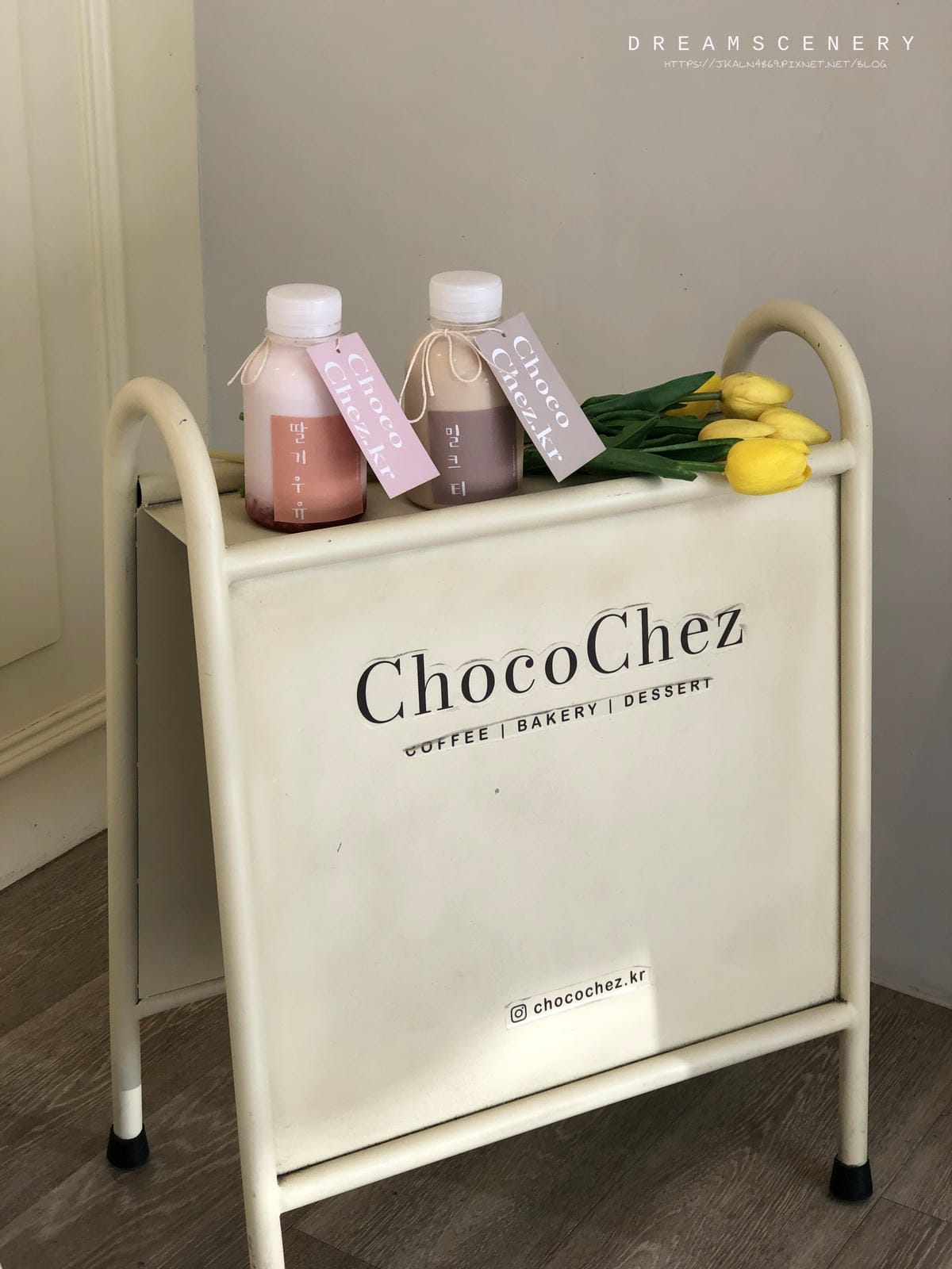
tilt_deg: -23.9
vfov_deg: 33.8
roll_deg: -0.6
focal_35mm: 57
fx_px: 2090
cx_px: 476
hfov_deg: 25.7
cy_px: 634
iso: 50
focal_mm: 6.6
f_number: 2.8
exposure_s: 1/121
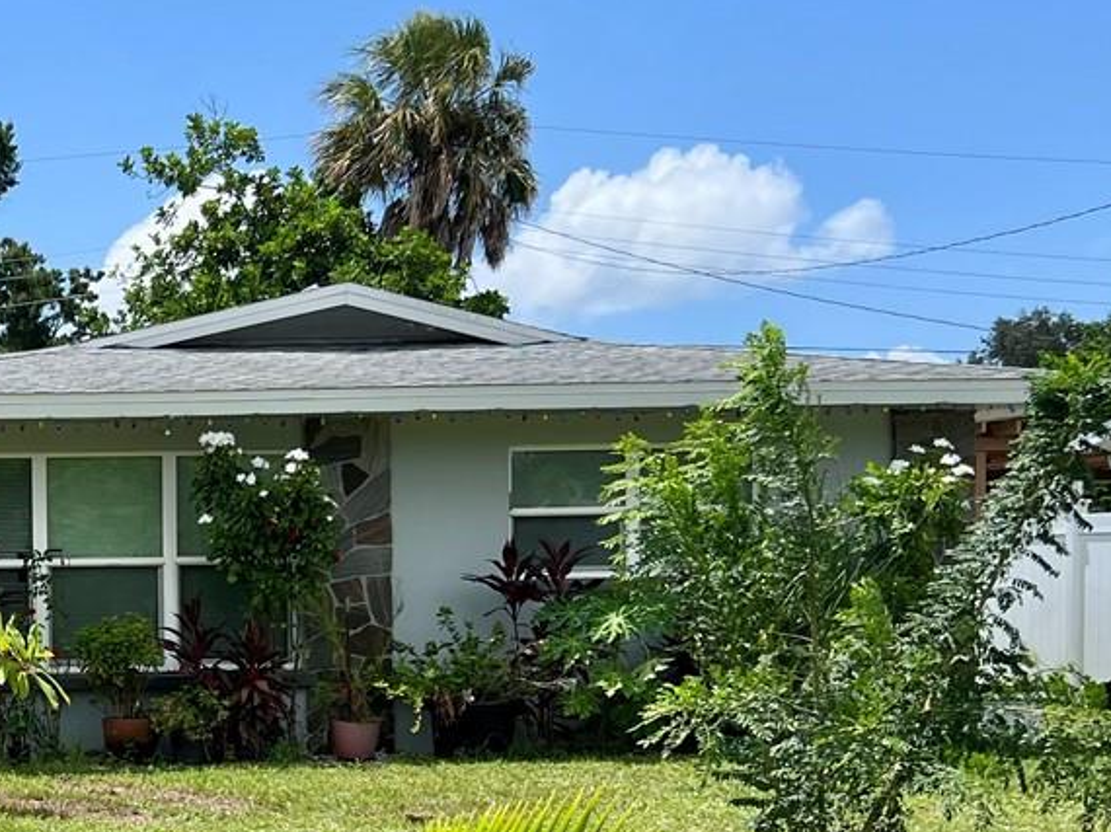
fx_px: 2342
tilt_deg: -2.0
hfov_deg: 25.0
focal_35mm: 73
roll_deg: +1.5
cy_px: 690
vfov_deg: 19.9
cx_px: -86
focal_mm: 5.7
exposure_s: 1/4274
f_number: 1.5
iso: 50
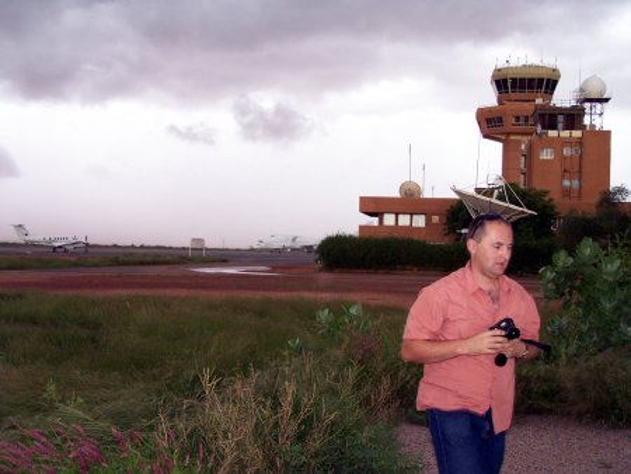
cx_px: 316
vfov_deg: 26.1
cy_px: 237
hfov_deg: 34.3
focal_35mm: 56
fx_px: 1021
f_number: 3.1
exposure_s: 1/60
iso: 140
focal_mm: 9.3
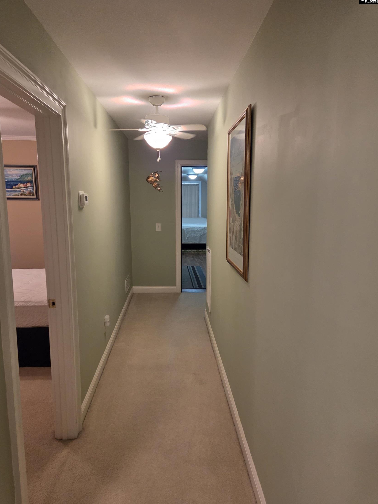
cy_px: 255
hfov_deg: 56.8
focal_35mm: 24
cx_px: 184
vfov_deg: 71.6
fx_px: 349
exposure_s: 1/120
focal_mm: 5.4
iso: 500
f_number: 1.8
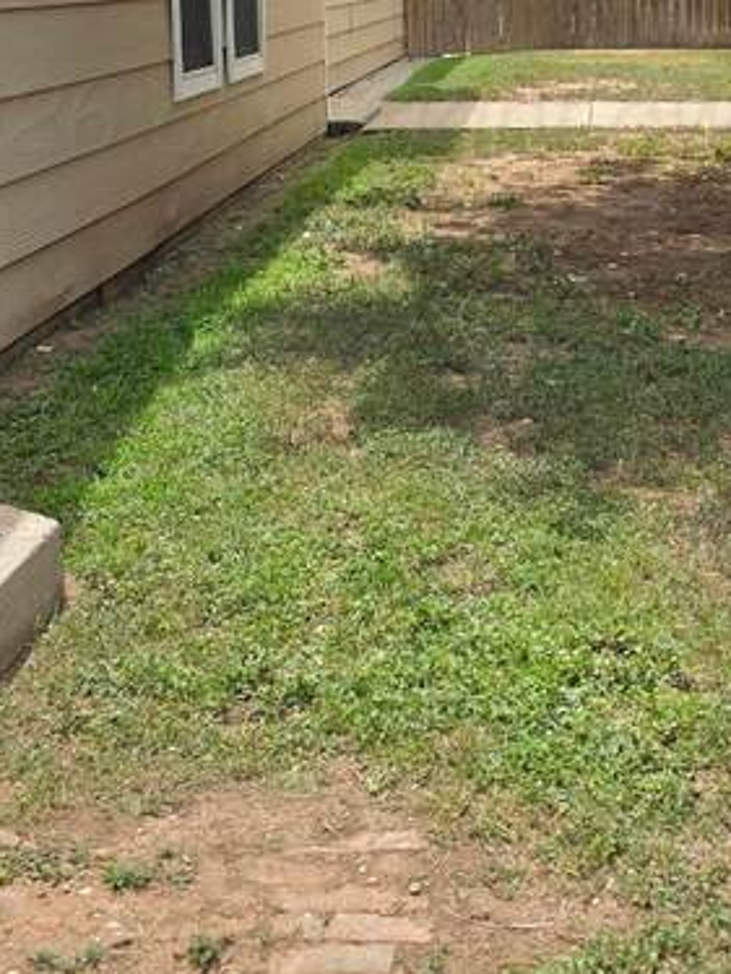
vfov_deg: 31.4
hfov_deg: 24.6
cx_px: 554
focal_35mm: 59
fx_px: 1659
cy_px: 125
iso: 12
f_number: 1.7
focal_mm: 6.3
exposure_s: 1/807
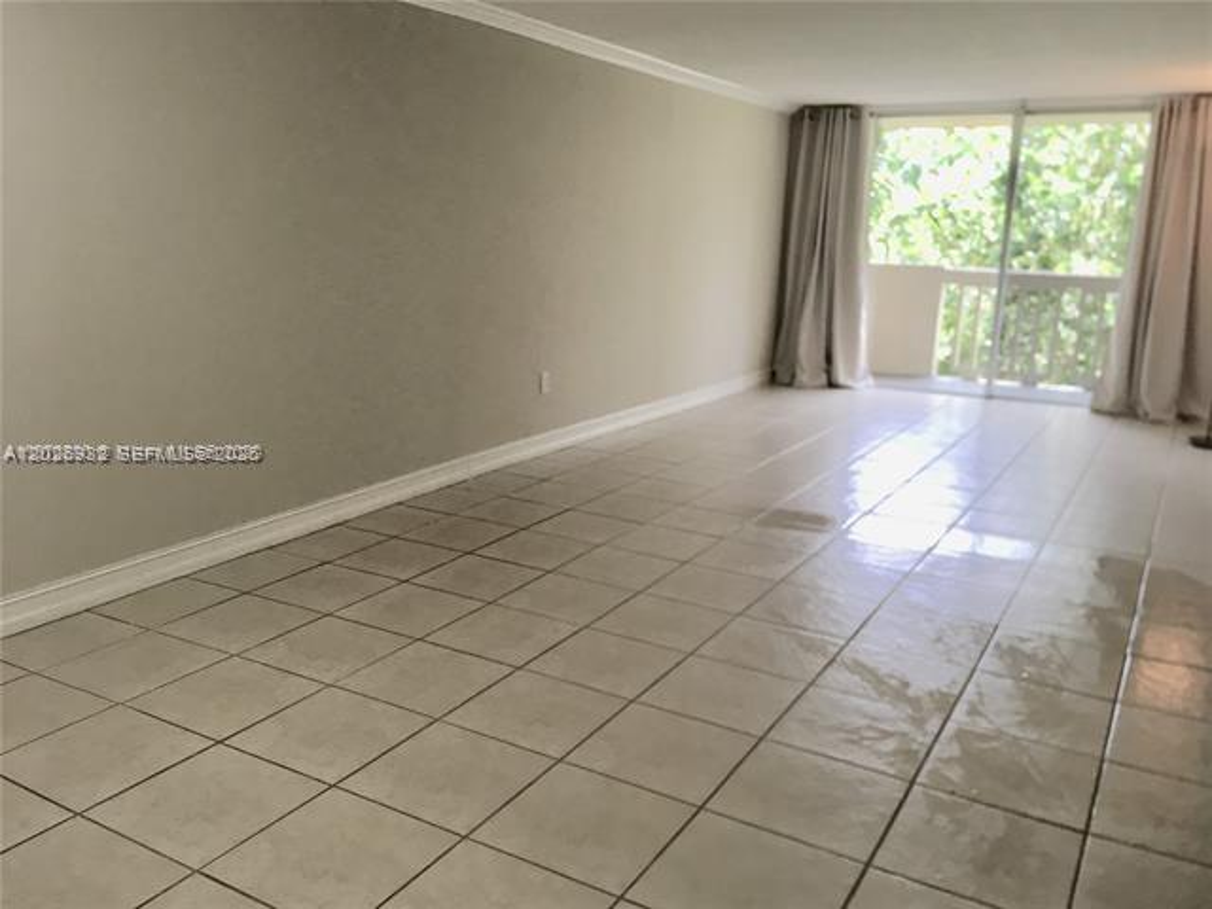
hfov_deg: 61.7
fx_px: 1015
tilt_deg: -12.3
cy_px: 454
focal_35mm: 29
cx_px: 606
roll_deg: -1.0
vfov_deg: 48.2
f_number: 2.2
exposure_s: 1/40
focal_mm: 4.15
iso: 25
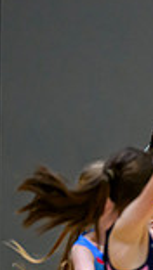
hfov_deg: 1.4
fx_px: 6348
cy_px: 338
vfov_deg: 2.4
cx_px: 425
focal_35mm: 882
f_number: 3.2
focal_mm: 200
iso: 3200
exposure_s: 1/2000
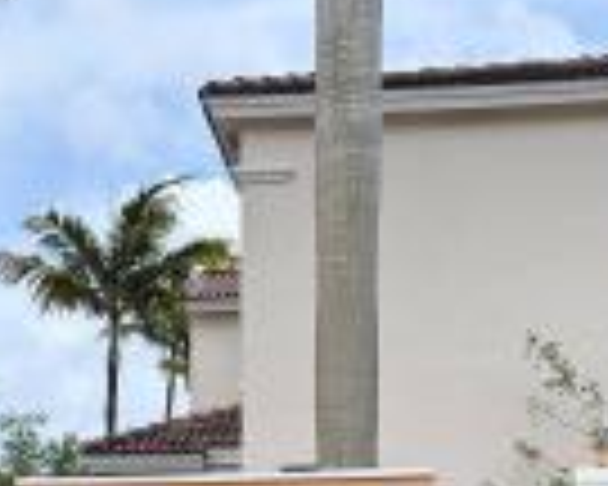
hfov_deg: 25.3
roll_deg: +0.3
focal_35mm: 75
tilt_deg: +0.0
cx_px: 203
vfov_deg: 19.1
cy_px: 603
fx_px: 1350
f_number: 1.6
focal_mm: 5.96
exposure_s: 1/2364
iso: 50
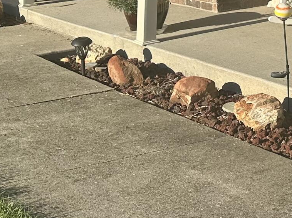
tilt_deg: -1.2
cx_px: 408
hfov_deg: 18.8
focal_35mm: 95
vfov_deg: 14.7
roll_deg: -2.0
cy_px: -88
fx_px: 801
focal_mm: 6.86
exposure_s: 1/5263
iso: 80
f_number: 1.78
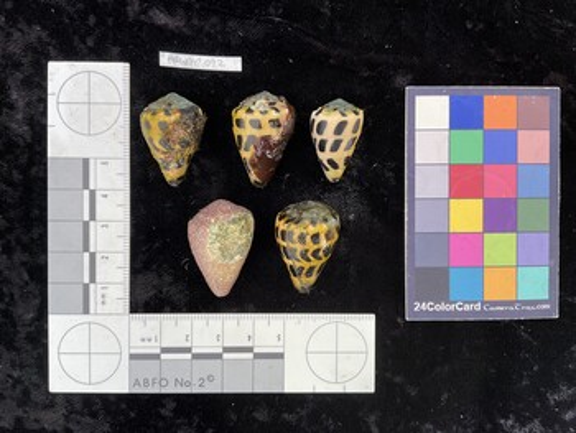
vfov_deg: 48.3
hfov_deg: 61.6
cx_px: 288
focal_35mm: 29
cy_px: 216
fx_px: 483
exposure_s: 1/60
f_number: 1.8
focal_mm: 3
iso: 40
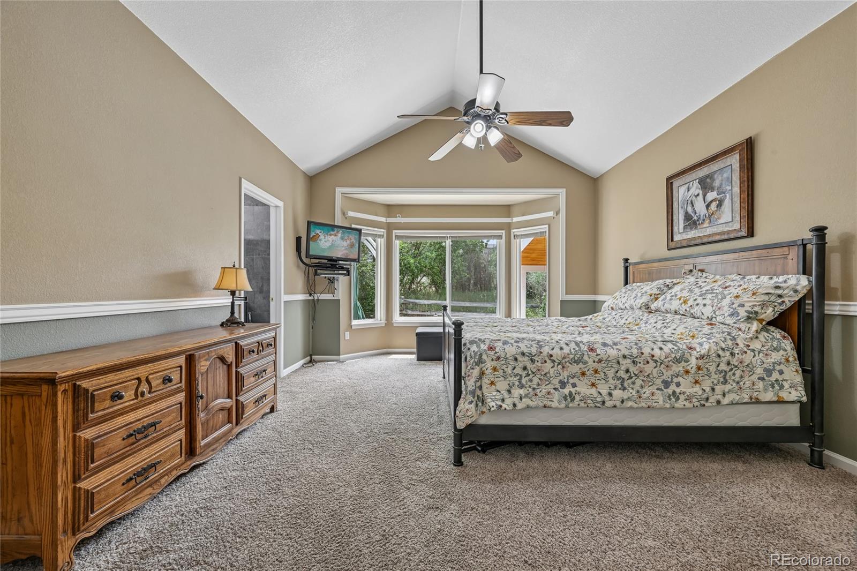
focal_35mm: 14
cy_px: 286
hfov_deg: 104.3
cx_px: 428
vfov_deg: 81.2
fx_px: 333
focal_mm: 14
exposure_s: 1/13
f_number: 10
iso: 400
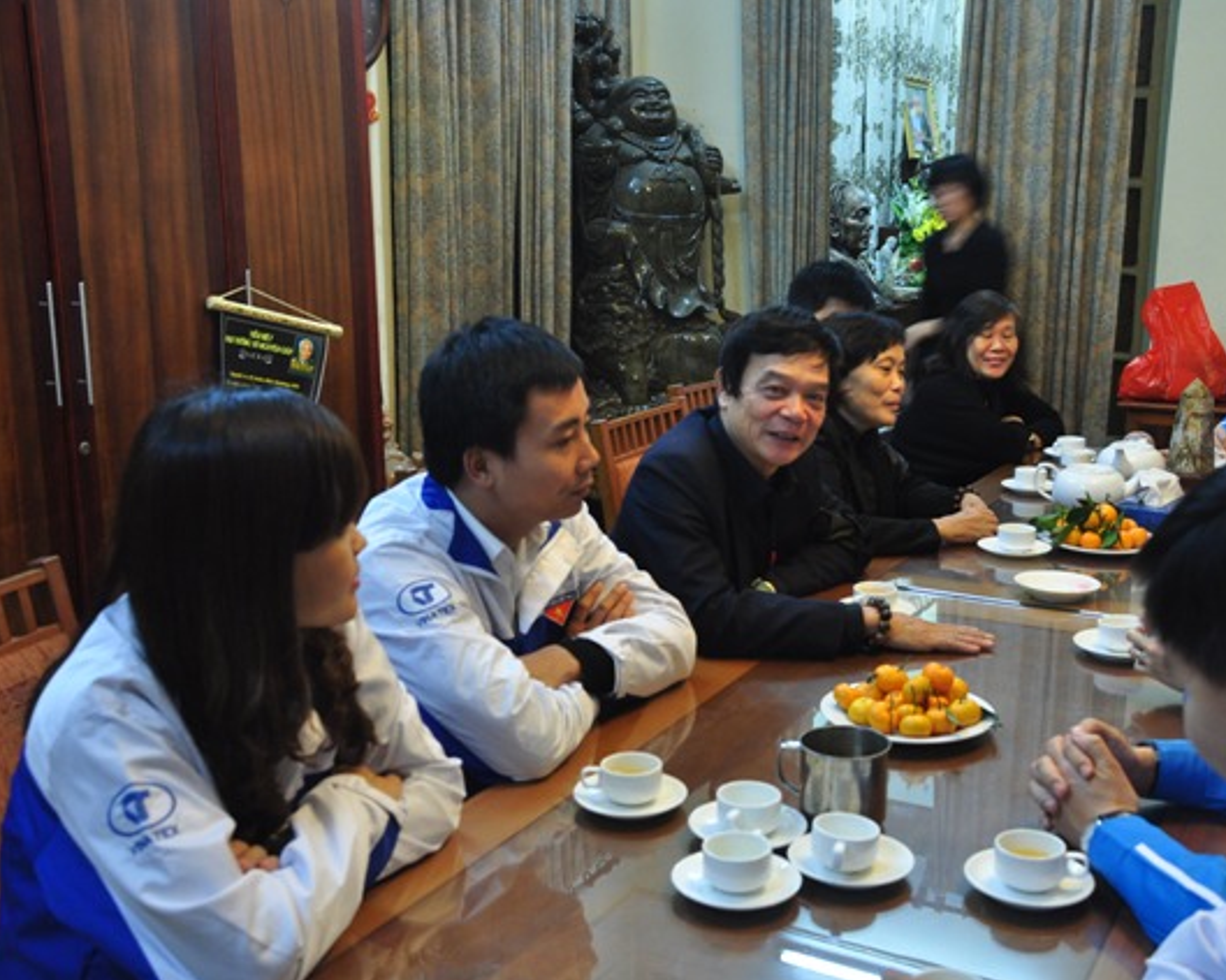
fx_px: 1487
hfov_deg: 44.8
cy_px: 492
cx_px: 652
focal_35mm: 41
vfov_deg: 36.5
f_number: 3.8
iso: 800
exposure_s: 1/15
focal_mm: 24
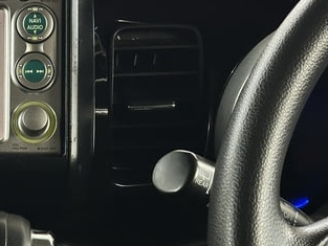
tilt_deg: -22.8
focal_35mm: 138
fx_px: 1308
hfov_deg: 13.7
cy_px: 248
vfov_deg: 10.7
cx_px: -102
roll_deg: -0.9
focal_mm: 6.86
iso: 200
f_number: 1.78
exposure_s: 1/33
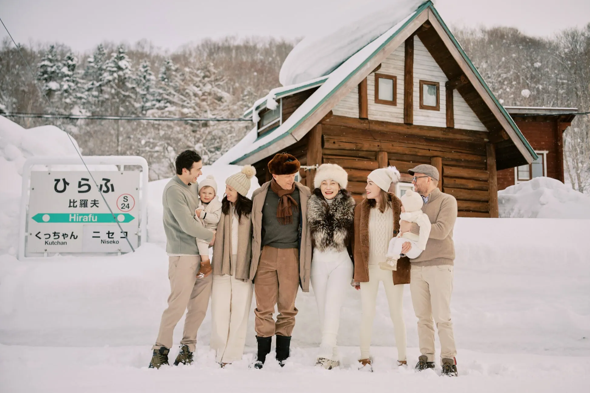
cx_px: 311
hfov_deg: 51.9
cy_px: 198
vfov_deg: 35.9
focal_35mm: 37
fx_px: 606
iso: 100
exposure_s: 1/2000
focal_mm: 35
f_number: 2
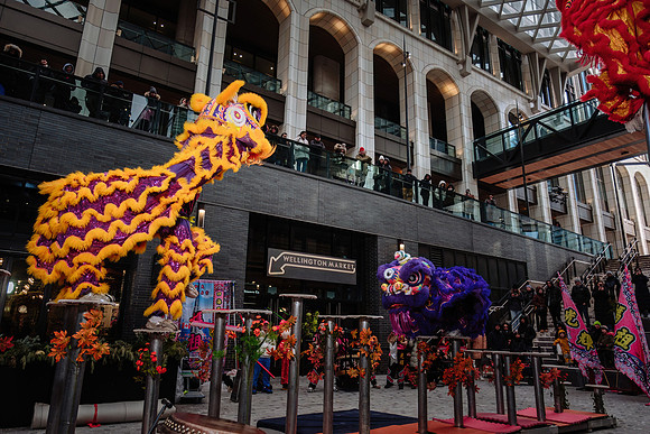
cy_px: 217
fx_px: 433
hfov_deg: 73.7
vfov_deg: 53.2
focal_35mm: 24
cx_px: 325
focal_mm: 16
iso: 160
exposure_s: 1/250
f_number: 2.8
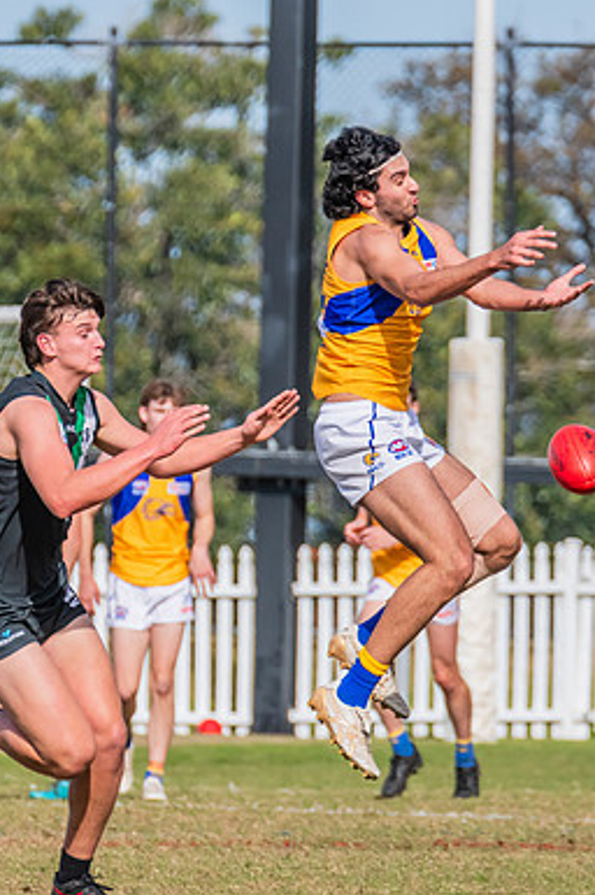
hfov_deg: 1.6
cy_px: 336
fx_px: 21507
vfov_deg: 2.4
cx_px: 325
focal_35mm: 866
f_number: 10
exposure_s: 1/2000
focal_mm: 460
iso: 800
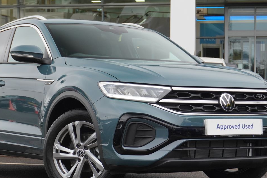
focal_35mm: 96
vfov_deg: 14.2
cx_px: 119
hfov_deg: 21.2
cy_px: 82
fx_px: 711
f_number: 5.6
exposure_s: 1/160
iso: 500
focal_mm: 38
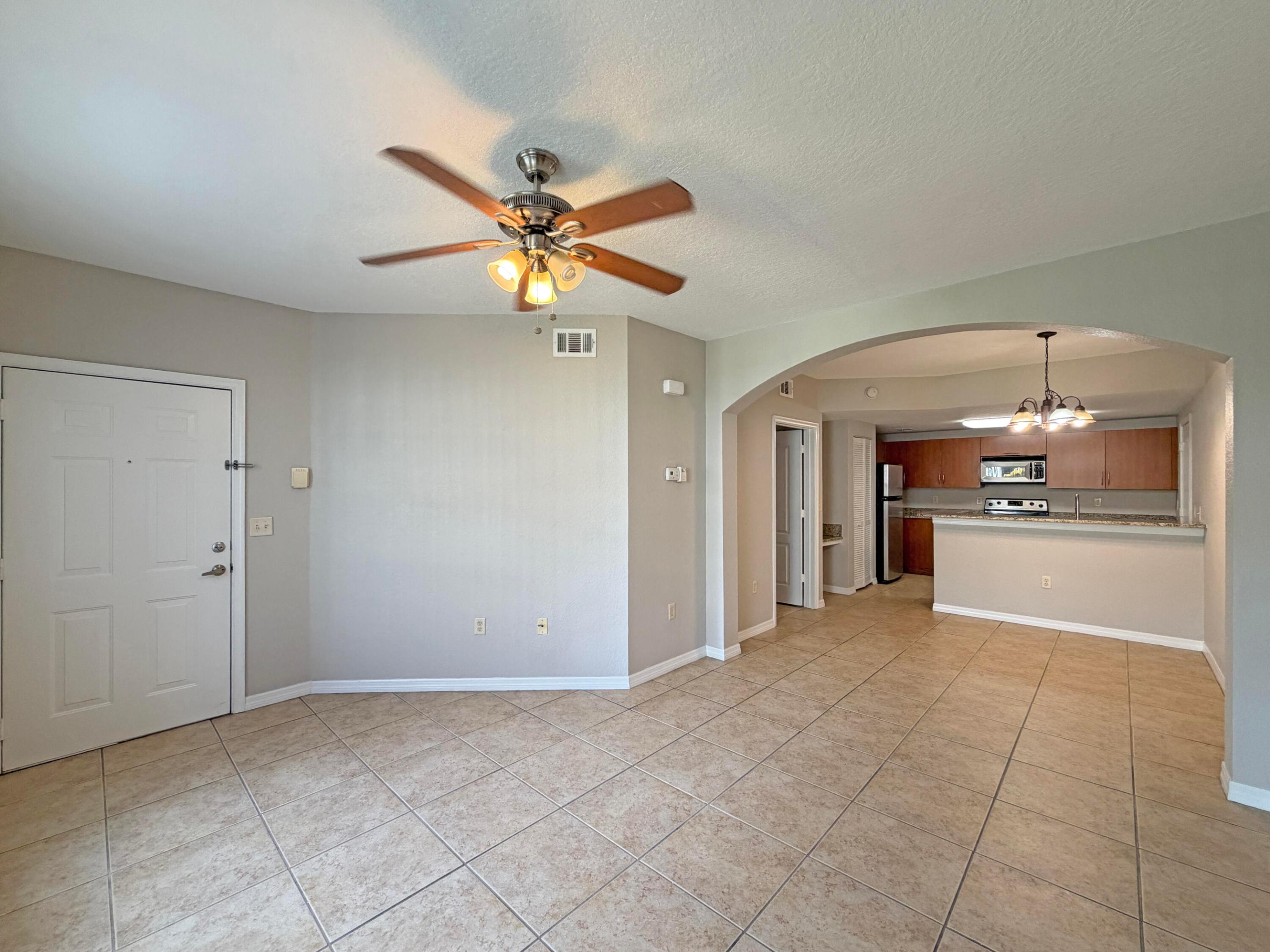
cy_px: 476
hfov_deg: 102.1
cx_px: 635
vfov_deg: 85.7
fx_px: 514
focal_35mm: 14
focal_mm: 2.22
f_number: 2.2
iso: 250
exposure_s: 1/120
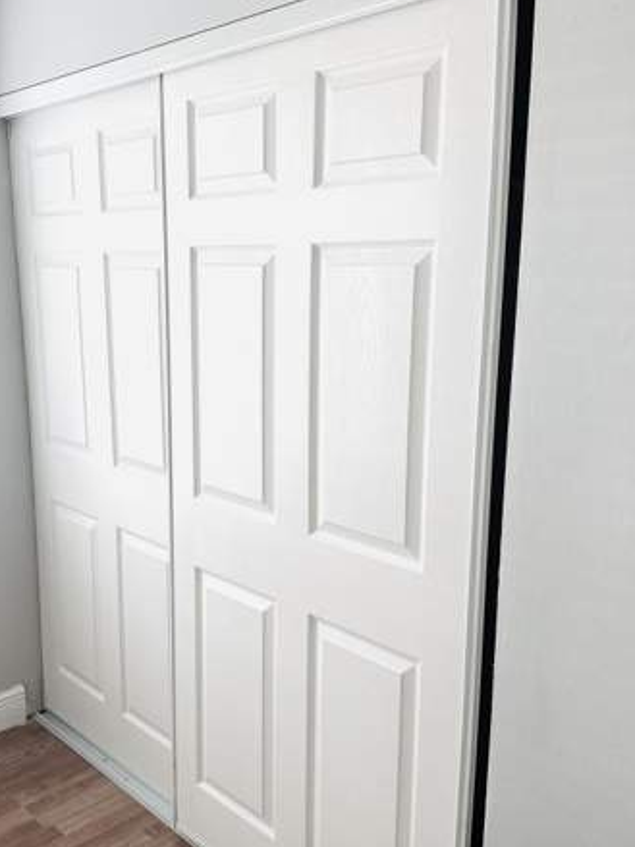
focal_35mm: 35
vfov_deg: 52.6
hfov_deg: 40.4
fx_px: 856
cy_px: 463
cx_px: 237
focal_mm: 6.86
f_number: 1.78
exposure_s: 1/60
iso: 160
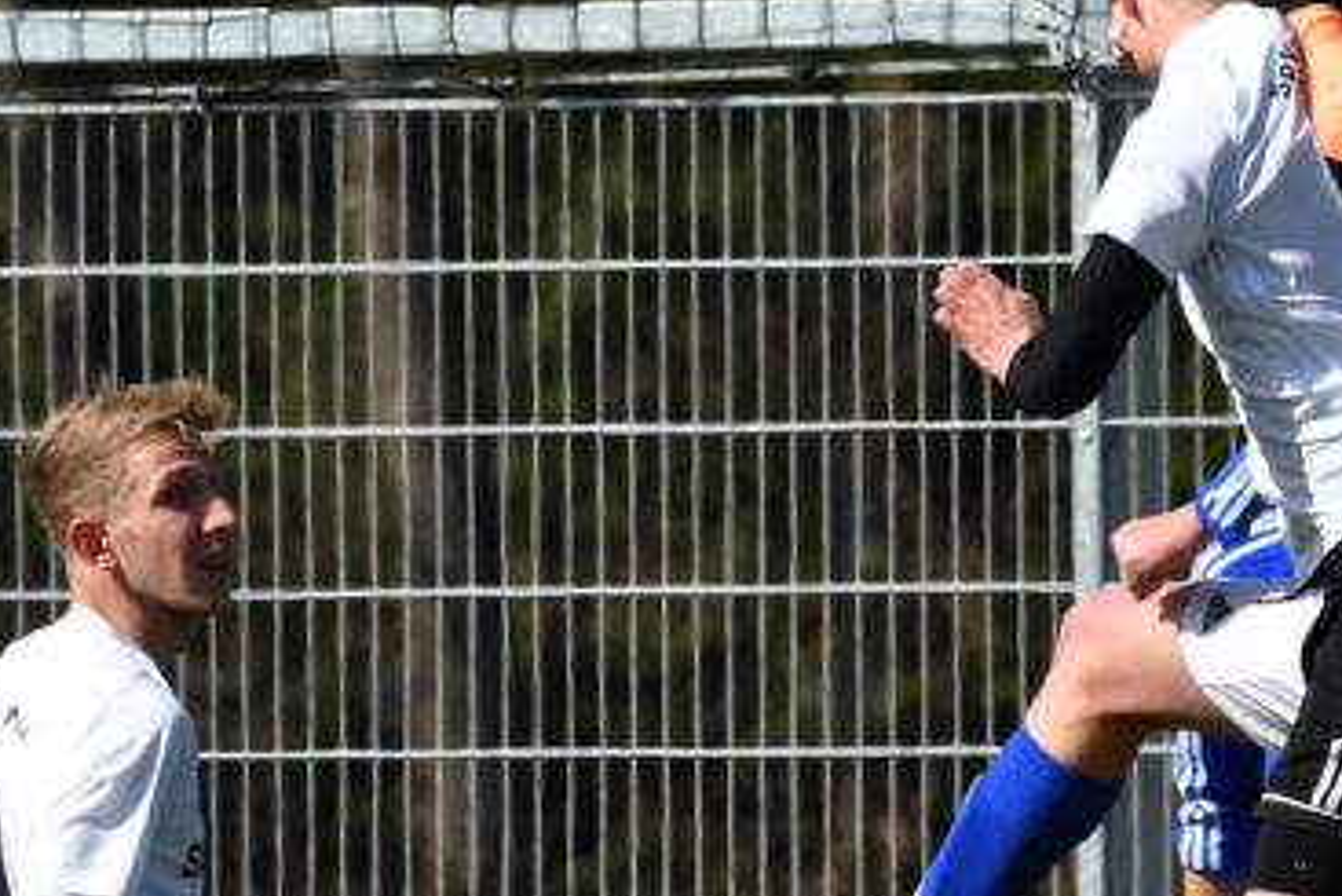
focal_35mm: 1568
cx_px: 1638
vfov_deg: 0.9
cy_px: 428
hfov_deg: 1.3
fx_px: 58471
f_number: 7.1
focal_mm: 320
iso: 400
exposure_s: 1/2000
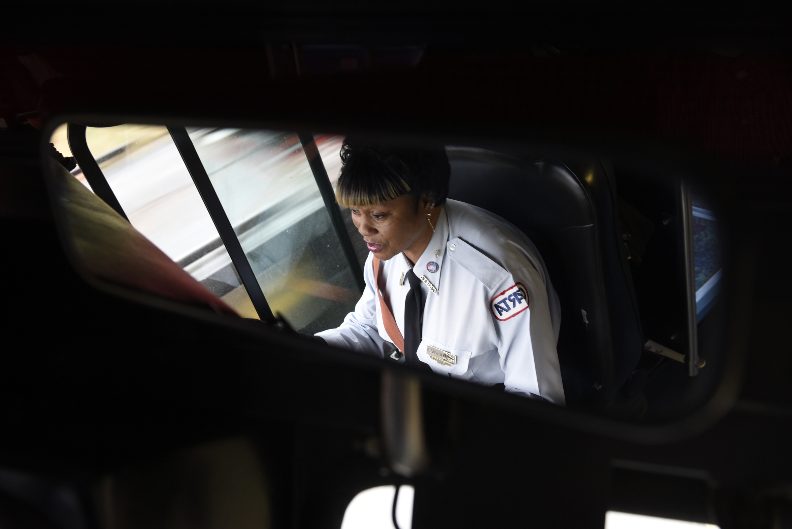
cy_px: 264
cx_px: 396
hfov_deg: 55.8
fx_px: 748
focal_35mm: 34
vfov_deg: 38.9
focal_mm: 34
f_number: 4
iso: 800
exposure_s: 1/80
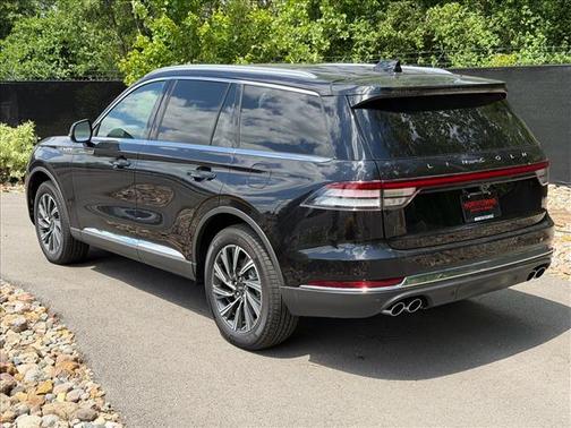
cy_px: 214
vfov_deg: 30.3
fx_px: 792
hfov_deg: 39.7
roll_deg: +2.2
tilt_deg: -8.8
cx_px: 286
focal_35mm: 48
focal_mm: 6.76
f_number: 1.78
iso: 80
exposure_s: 1/1980
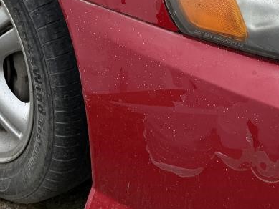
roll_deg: -5.8
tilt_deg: -22.3
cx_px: 148
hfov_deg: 24.7
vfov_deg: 17.6
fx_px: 637
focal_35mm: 79
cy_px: -54
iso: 80
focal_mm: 6.76
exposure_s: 1/2611
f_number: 1.78
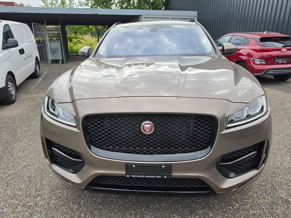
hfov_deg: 71.6
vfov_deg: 56.8
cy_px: 114
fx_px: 202
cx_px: 139
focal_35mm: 24
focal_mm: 6.5
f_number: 1.4
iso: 64
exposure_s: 1/1930
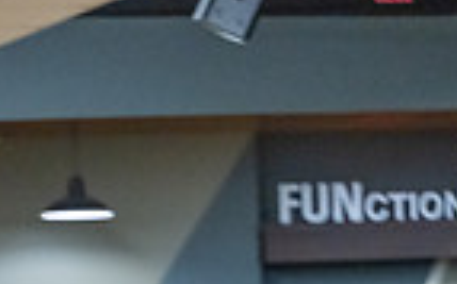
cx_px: 240
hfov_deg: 4.7
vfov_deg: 2.9
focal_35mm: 449
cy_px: 670
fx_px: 5586
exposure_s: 1/800
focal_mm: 140
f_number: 2.8
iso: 4000
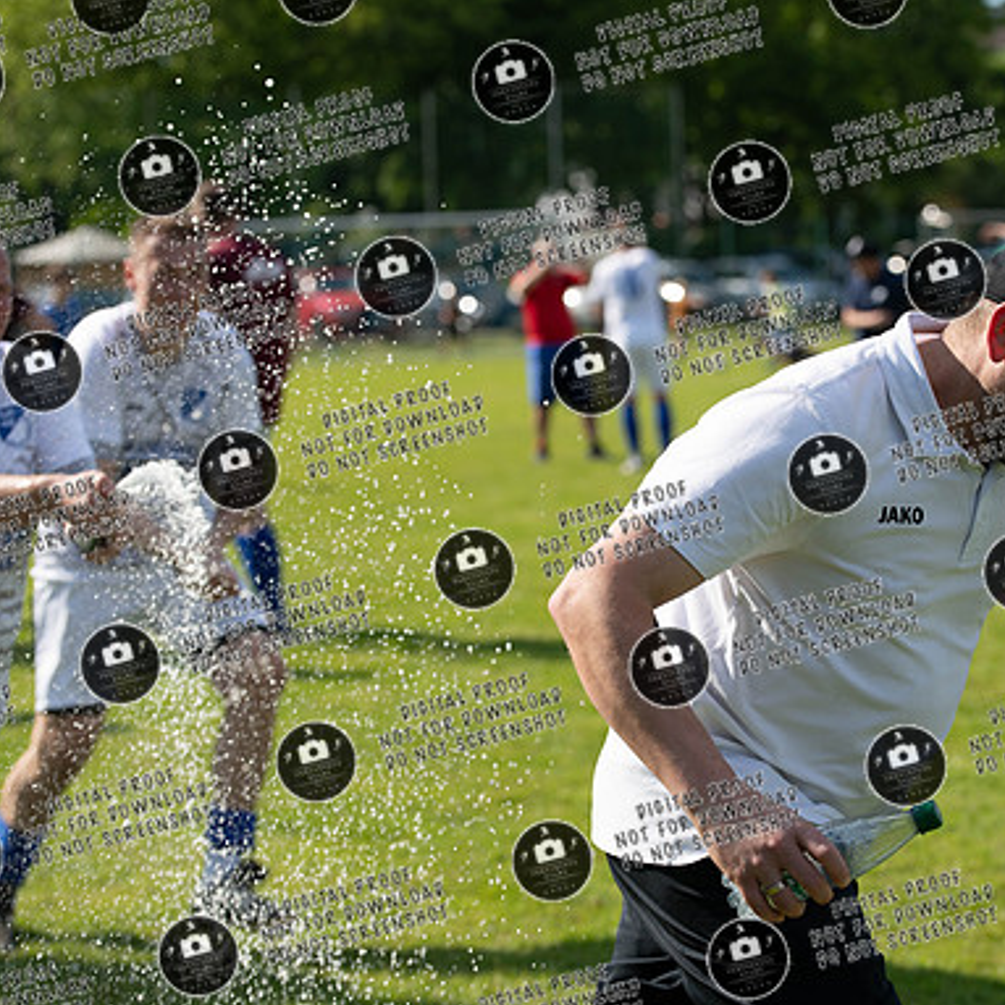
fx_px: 2956
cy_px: 505
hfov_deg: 19.3
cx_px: 646
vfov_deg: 19.3
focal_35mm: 90
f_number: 3.5
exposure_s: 1/1600
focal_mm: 70
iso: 160
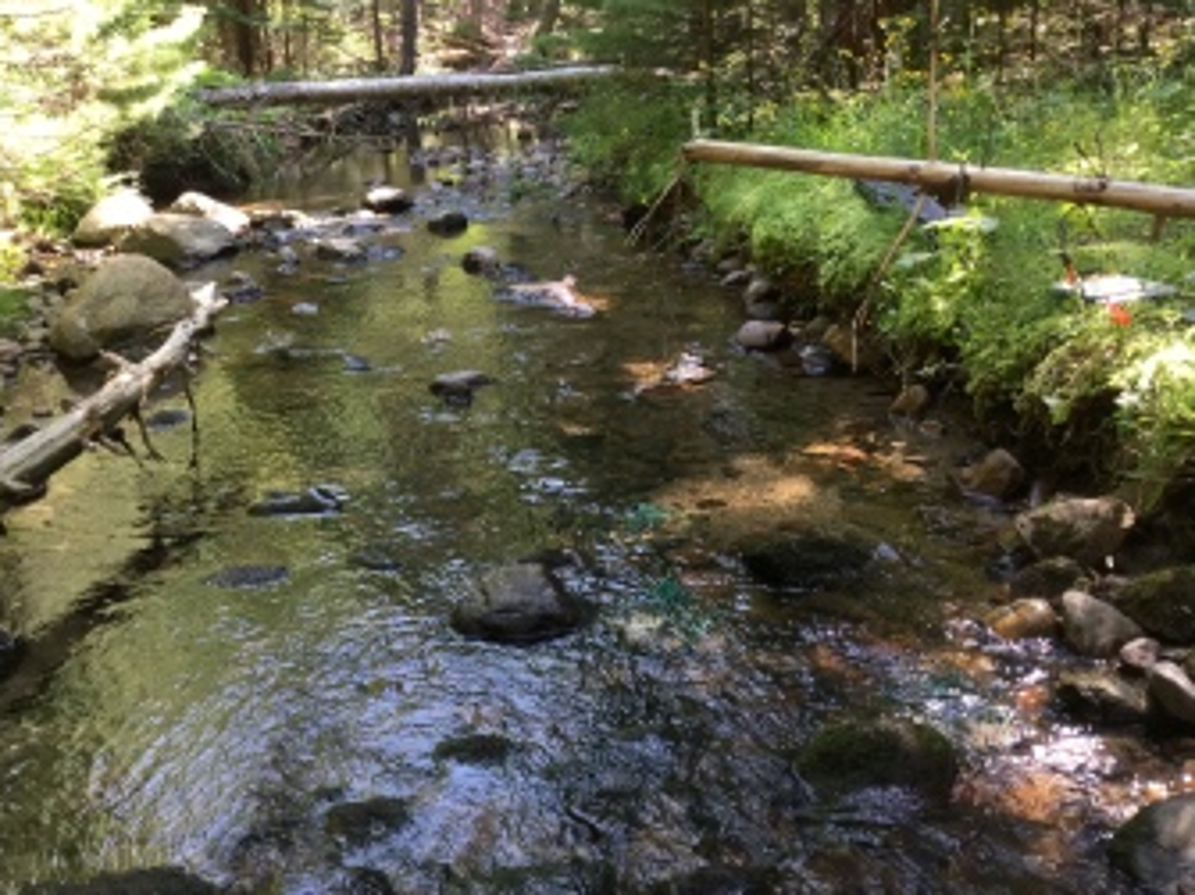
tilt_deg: -16.6
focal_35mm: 37
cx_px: 510
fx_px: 1277
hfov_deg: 50.0
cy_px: 396
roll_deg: +2.9
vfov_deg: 38.6
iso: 32
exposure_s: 1/40
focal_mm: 3.3
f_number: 2.4
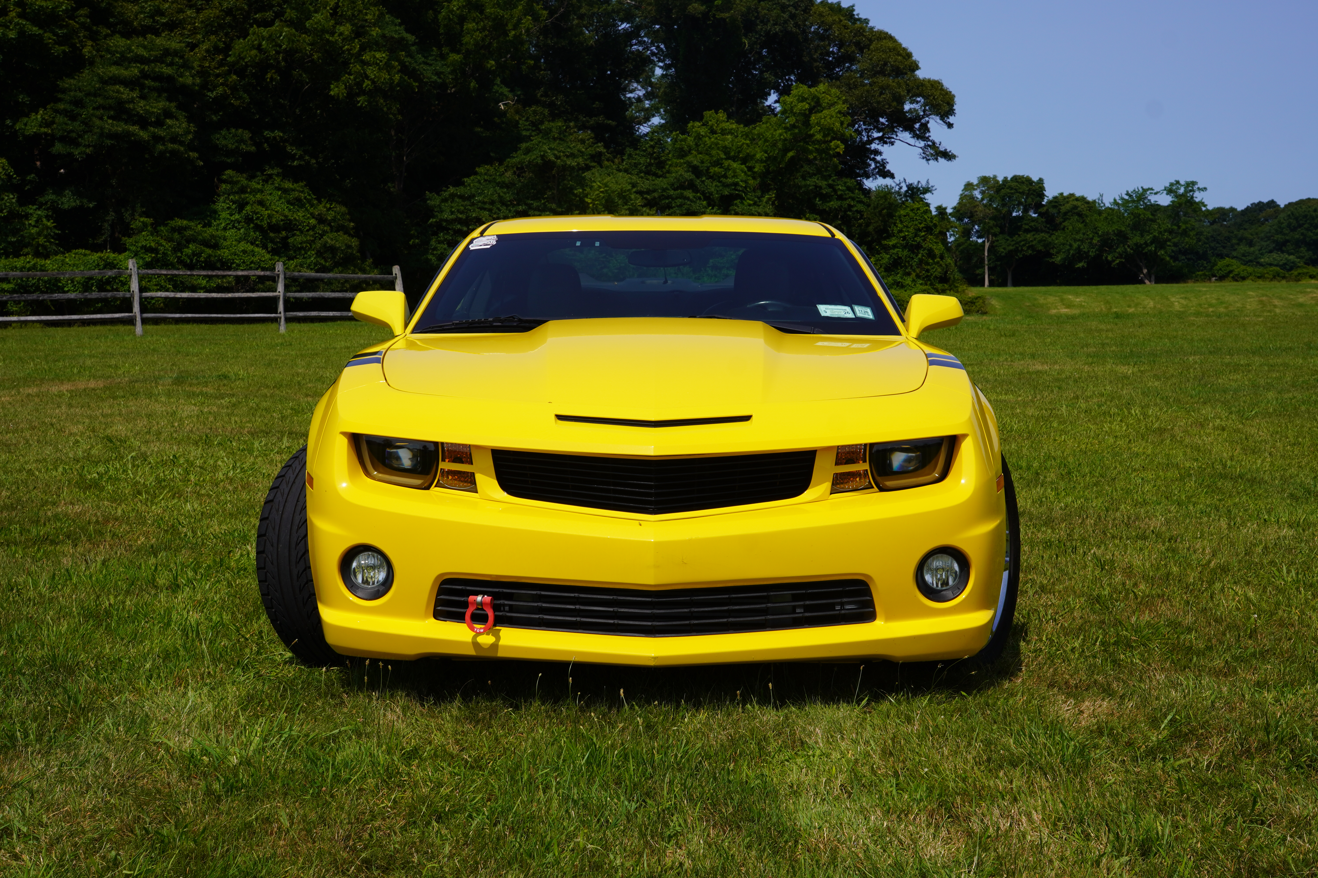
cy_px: 439
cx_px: 659
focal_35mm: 54
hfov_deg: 36.6
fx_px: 1993
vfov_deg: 24.9
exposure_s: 1/320
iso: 100
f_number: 10
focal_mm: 36.3
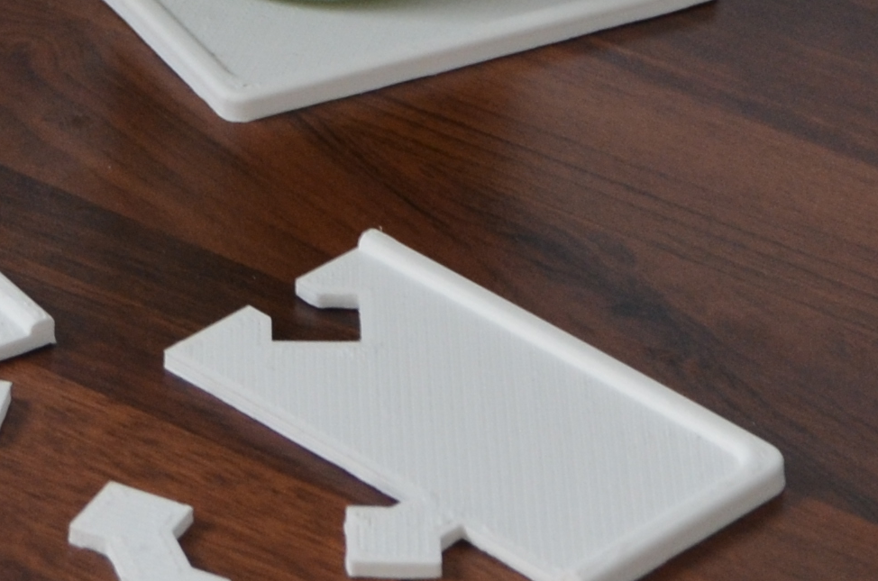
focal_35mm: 258
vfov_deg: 5.3
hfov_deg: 7.9
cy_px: -108
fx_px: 6279
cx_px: -351
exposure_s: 1/60
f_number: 4.2
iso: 500
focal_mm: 34
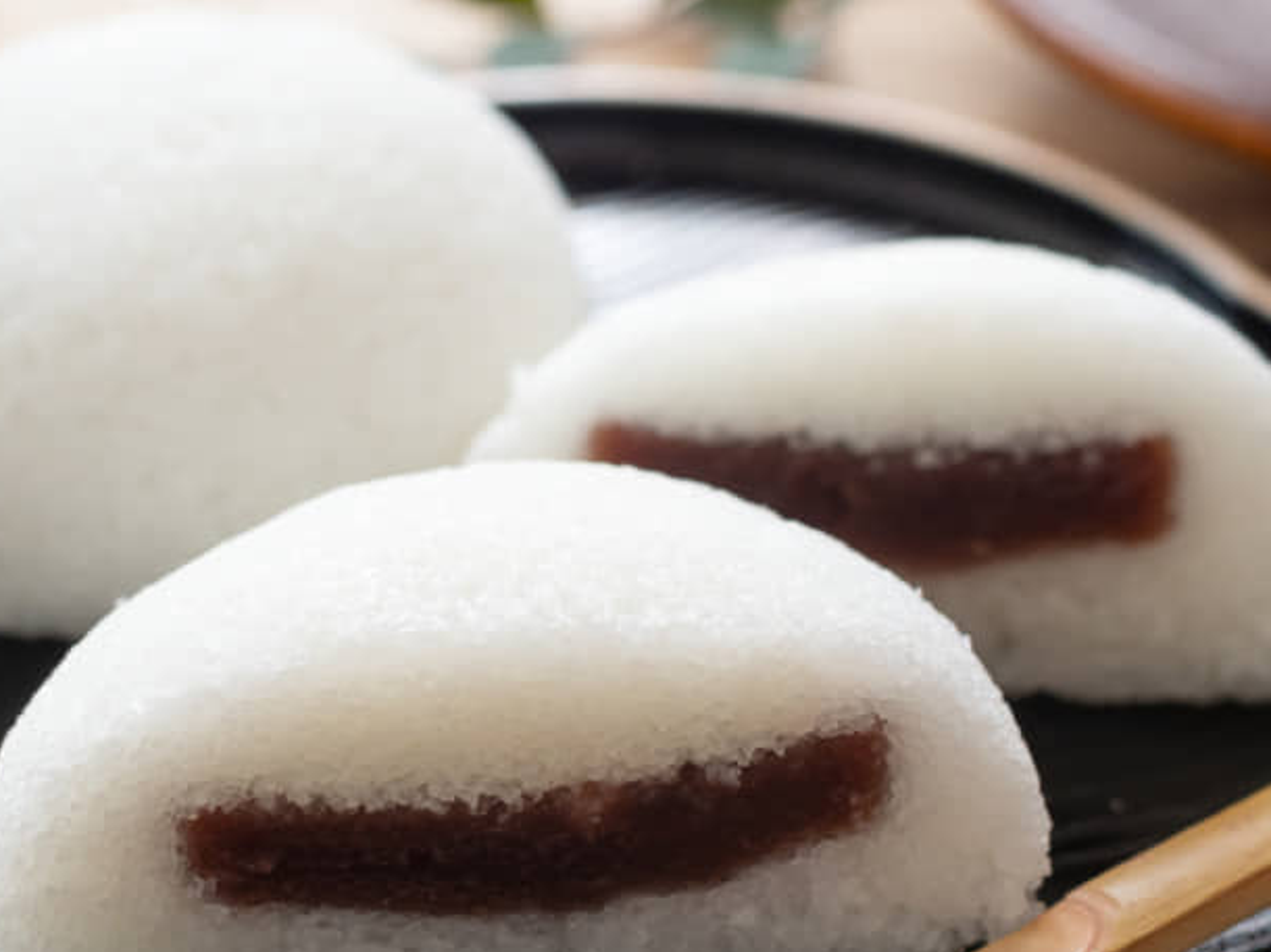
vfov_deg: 17.5
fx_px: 3083
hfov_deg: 23.3
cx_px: 638
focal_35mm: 84
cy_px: 548
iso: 320
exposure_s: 1/6
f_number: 4.5
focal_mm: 25
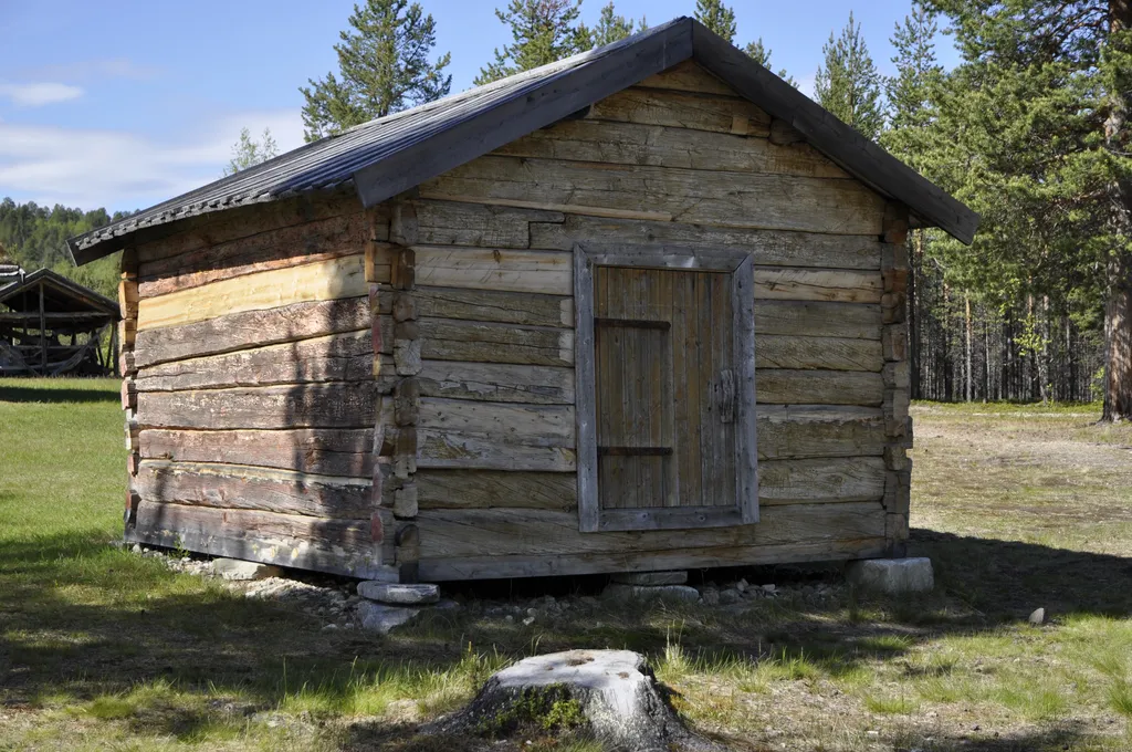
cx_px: 566
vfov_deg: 22.6
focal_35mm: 60
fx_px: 1884
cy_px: 376
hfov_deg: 33.4
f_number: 5.6
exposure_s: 1/640
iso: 200
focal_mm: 40
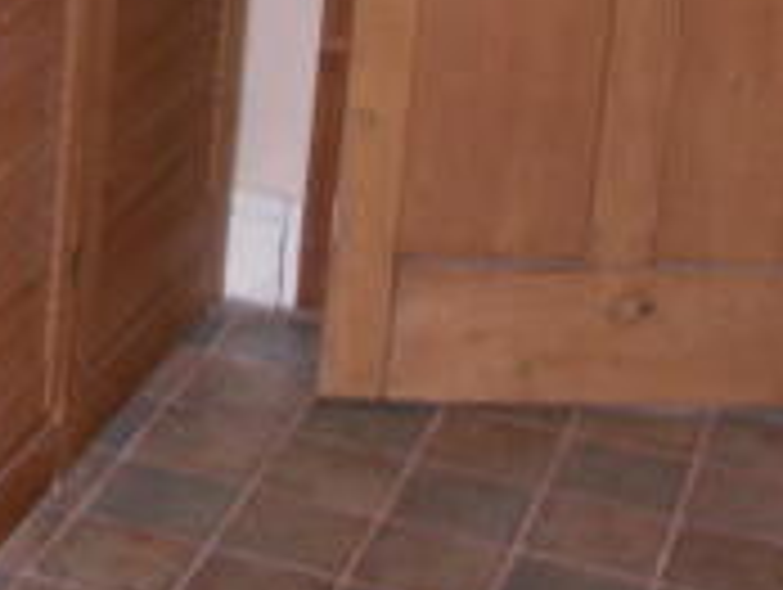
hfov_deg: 16.5
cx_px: 25
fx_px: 2650
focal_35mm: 117
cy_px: -97
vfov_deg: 12.4
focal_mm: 6.3
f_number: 3.5
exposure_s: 1/45
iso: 200
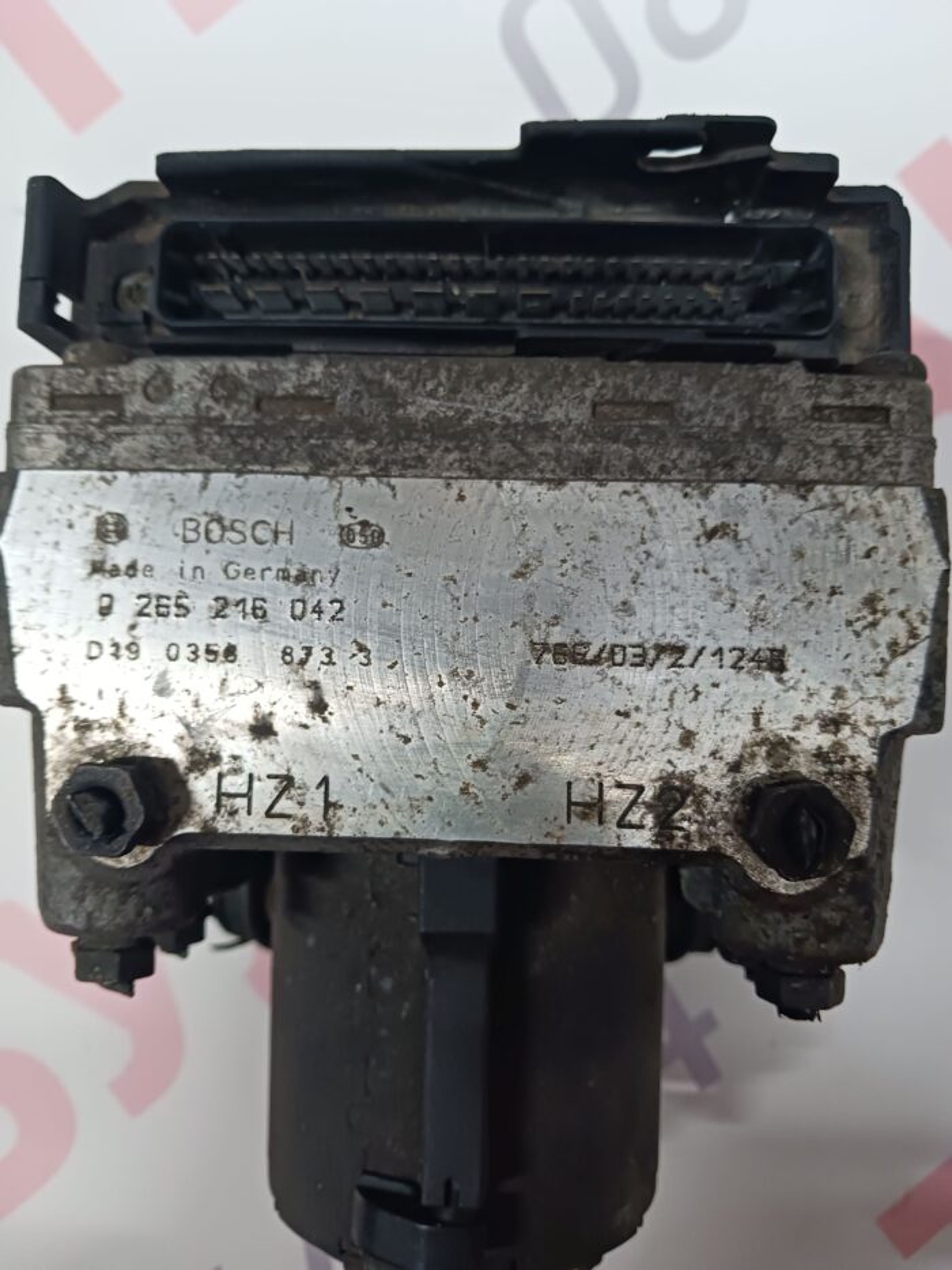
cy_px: 635
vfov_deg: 65.3
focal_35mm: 27
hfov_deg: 51.4
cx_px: 476
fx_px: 990
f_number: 1.8
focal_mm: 4
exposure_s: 1/25
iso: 500
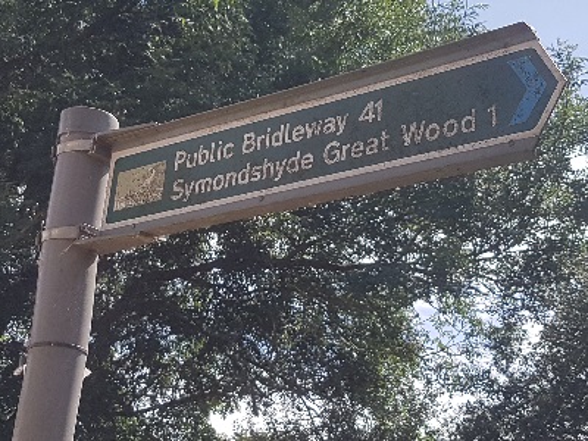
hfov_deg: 67.3
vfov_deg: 53.1
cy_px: 220
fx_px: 442
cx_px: 294
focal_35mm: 26
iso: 50
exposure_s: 1/2920
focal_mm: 4.2
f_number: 1.7
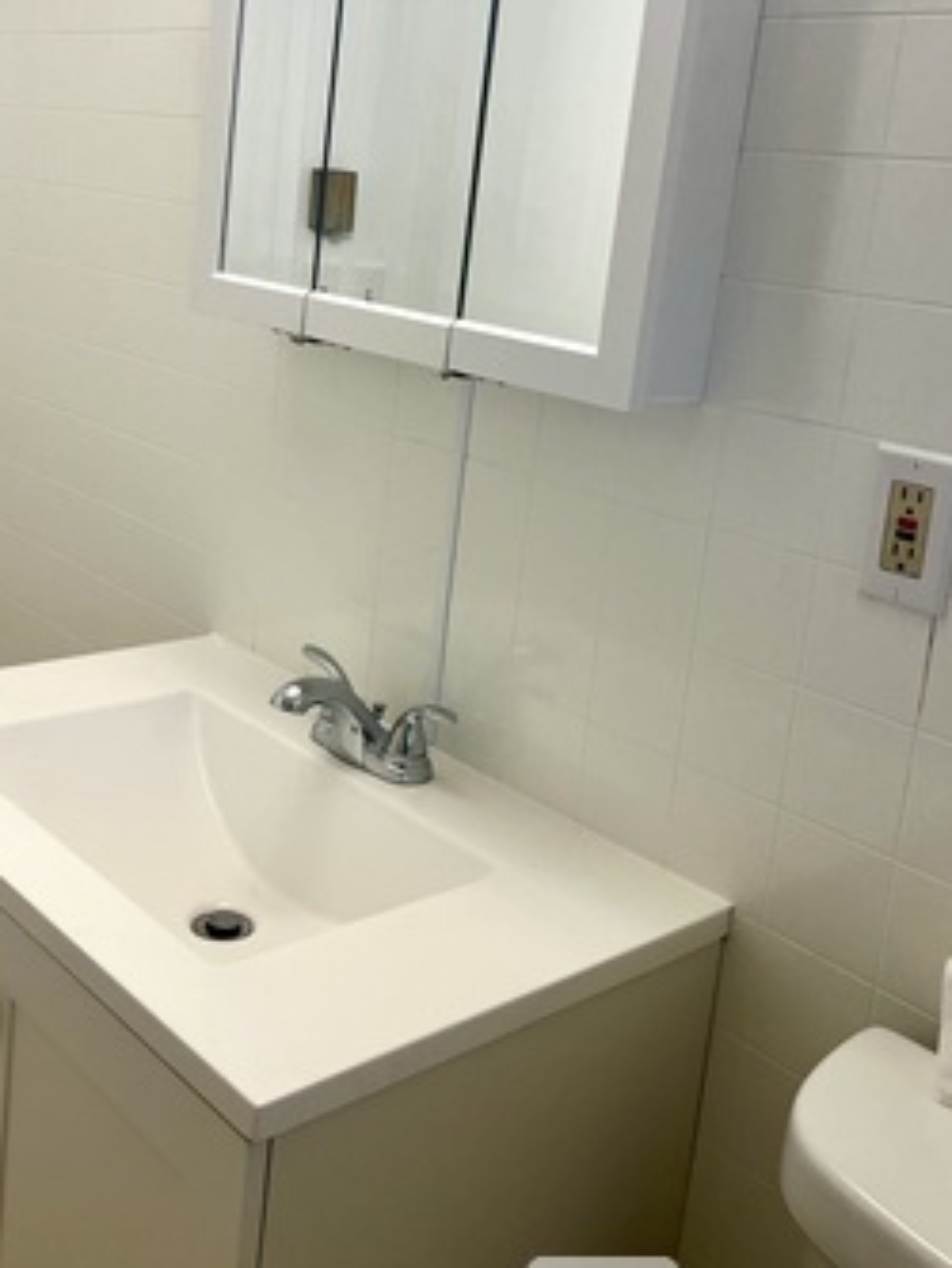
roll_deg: -5.4
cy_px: 457
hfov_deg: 36.8
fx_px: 1429
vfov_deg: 47.3
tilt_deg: -10.7
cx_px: 428
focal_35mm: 39
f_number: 1.6
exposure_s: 1/120
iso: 100
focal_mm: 5.1
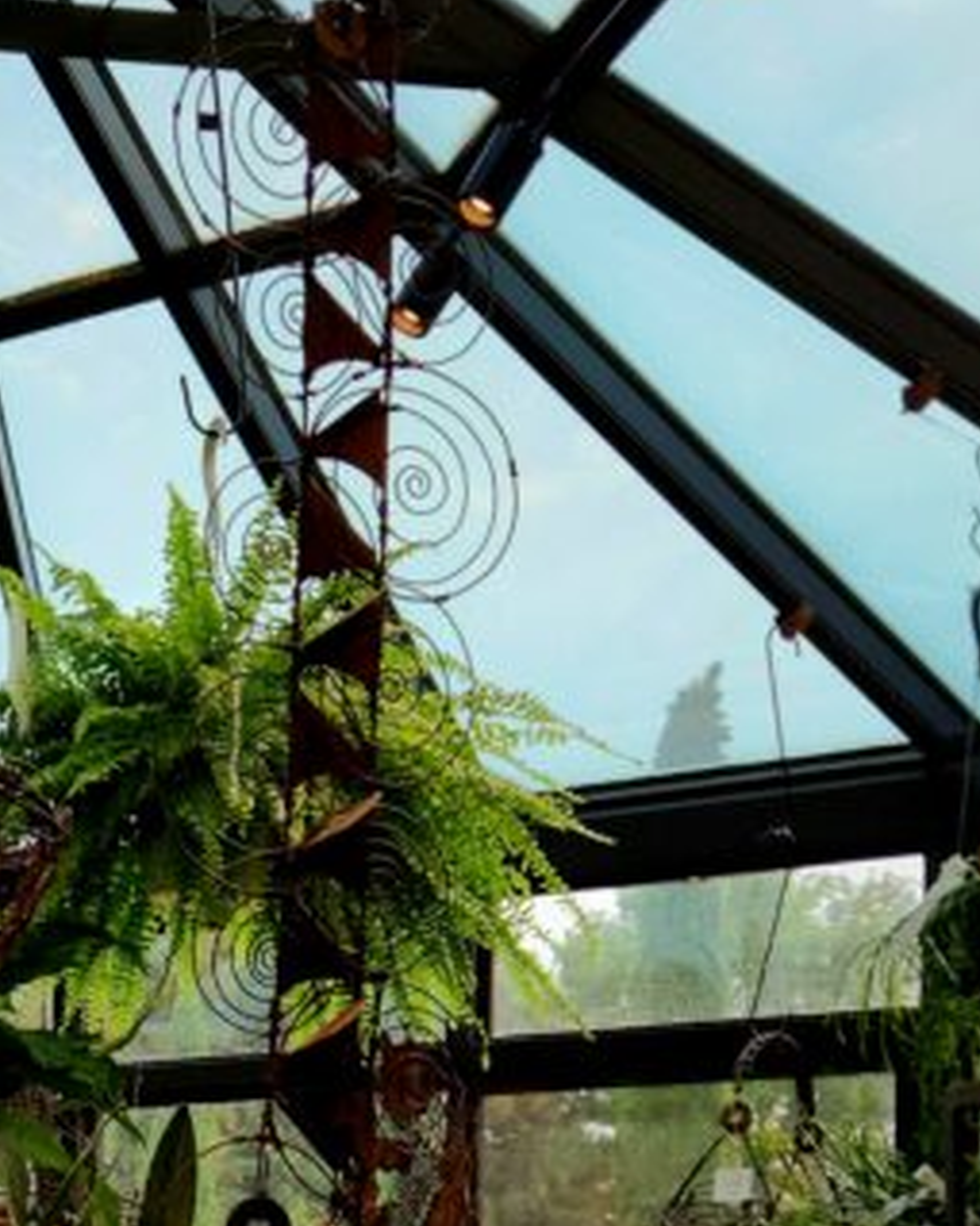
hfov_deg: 20.0
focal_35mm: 72
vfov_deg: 25.1
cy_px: 1245
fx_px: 2612
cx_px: -188
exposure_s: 1/294
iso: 20
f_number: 1.8
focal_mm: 5.4
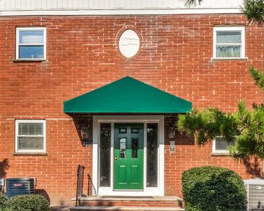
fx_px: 339
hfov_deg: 42.6
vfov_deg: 34.0
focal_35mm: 43
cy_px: 158
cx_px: 128
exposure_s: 1/25
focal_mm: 16.5
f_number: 22
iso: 100
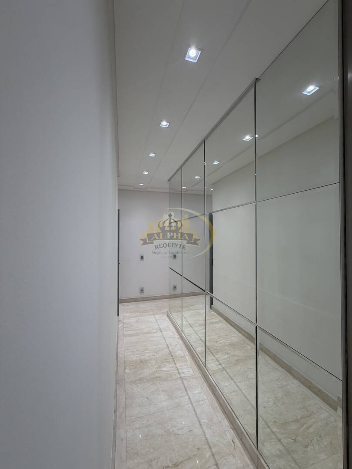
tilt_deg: +1.0
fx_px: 190
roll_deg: -0.2
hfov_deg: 85.7
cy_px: 234
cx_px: 176
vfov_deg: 102.1
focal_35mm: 14
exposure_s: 1/120
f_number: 2.2
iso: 100
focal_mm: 2.22
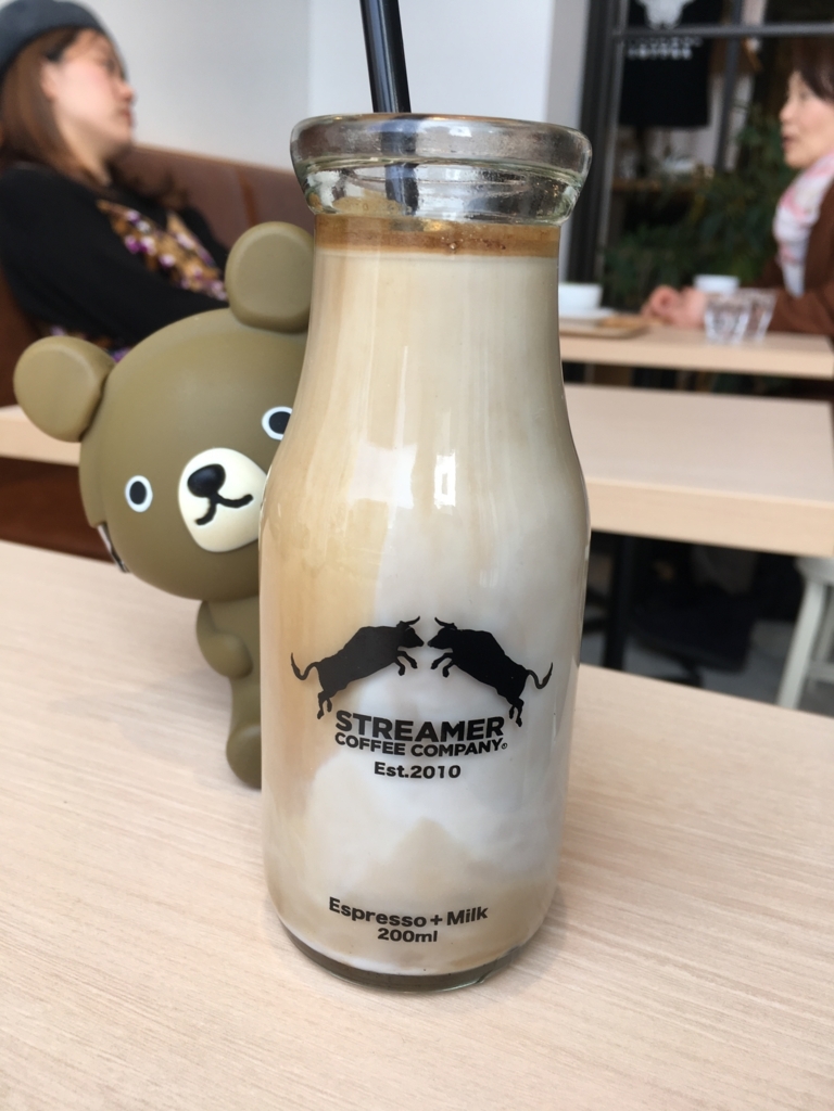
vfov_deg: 61.7
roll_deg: -2.4
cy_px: 556
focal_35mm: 29
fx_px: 932
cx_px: 417
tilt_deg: -17.3
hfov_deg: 48.2
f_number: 2.2
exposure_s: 1/120
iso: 25
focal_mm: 4.15
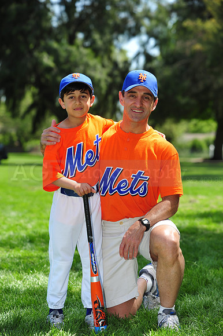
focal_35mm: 100
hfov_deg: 13.7
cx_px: 112
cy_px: 168
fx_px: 930
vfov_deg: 20.4
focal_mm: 100
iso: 200
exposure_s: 1/800
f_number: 4.5
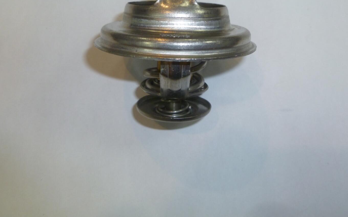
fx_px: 332
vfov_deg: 35.8
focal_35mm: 35
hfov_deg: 55.3
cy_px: 69
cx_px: 188
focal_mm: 5
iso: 160
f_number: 3.3
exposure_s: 1/30
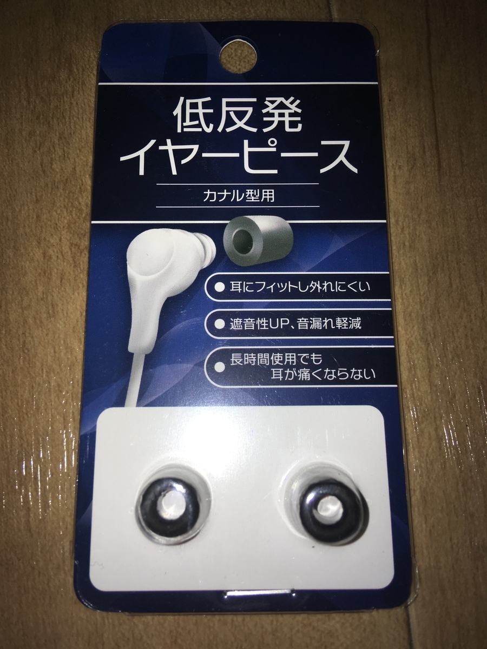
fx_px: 544
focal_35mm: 29
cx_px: 244
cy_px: 324
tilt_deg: -78.8
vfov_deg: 61.7
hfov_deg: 48.2
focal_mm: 4.15
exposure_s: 1/549
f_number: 2.2
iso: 25
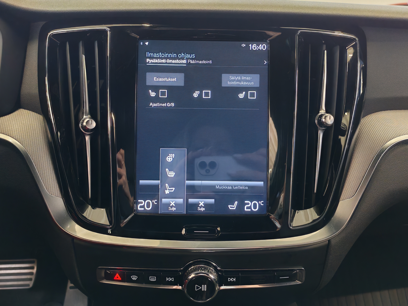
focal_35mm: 32
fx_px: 377
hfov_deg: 56.8
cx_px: 204
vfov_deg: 44.2
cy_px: 153
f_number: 1.9
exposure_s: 1/50
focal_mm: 6.12
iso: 1250
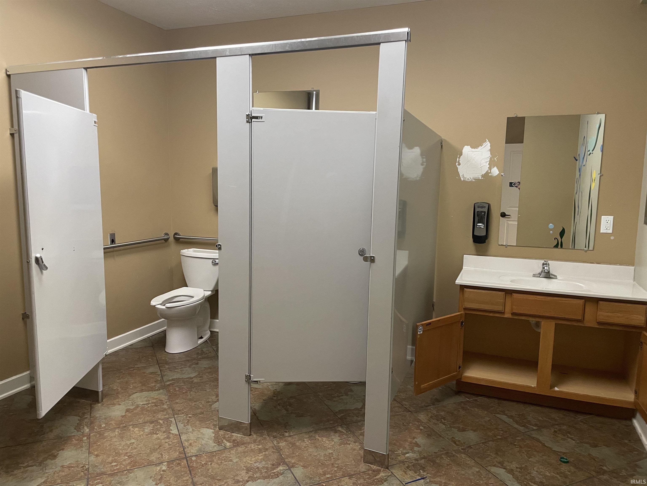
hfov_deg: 67.3
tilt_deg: -8.1
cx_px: 324
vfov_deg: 53.1
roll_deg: -0.4
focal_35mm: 26
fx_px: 486
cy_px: 243
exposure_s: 1/60
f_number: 1.6
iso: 320
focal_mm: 4.2
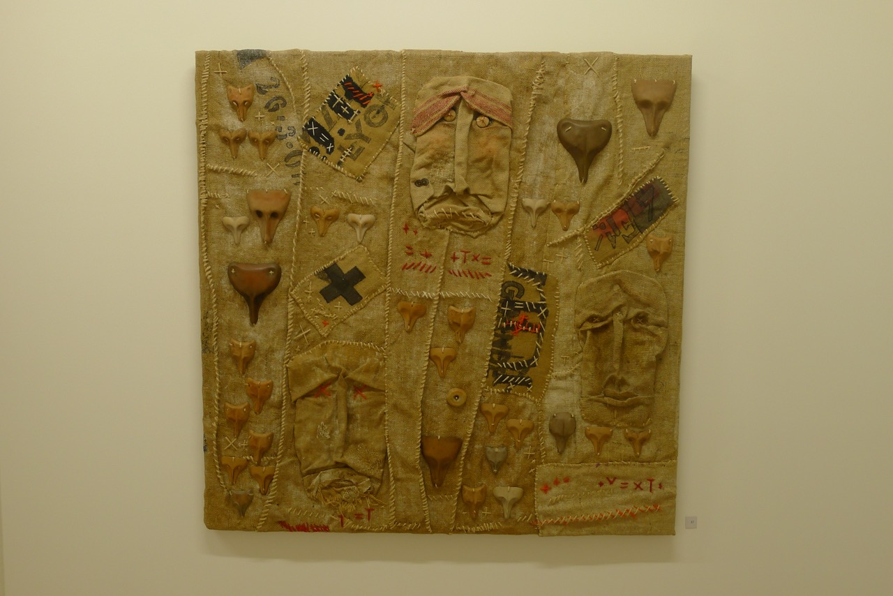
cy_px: 298
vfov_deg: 37.9
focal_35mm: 35
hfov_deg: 54.4
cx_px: 446
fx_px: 868
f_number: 2.3
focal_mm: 7.5
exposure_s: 1/80
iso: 80
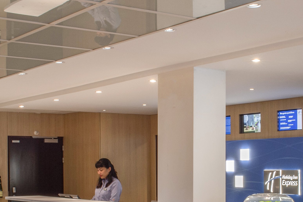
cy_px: 173
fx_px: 639
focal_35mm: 76
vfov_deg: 17.7
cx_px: 197
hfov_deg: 26.5
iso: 400
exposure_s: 1/2
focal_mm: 24
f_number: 22
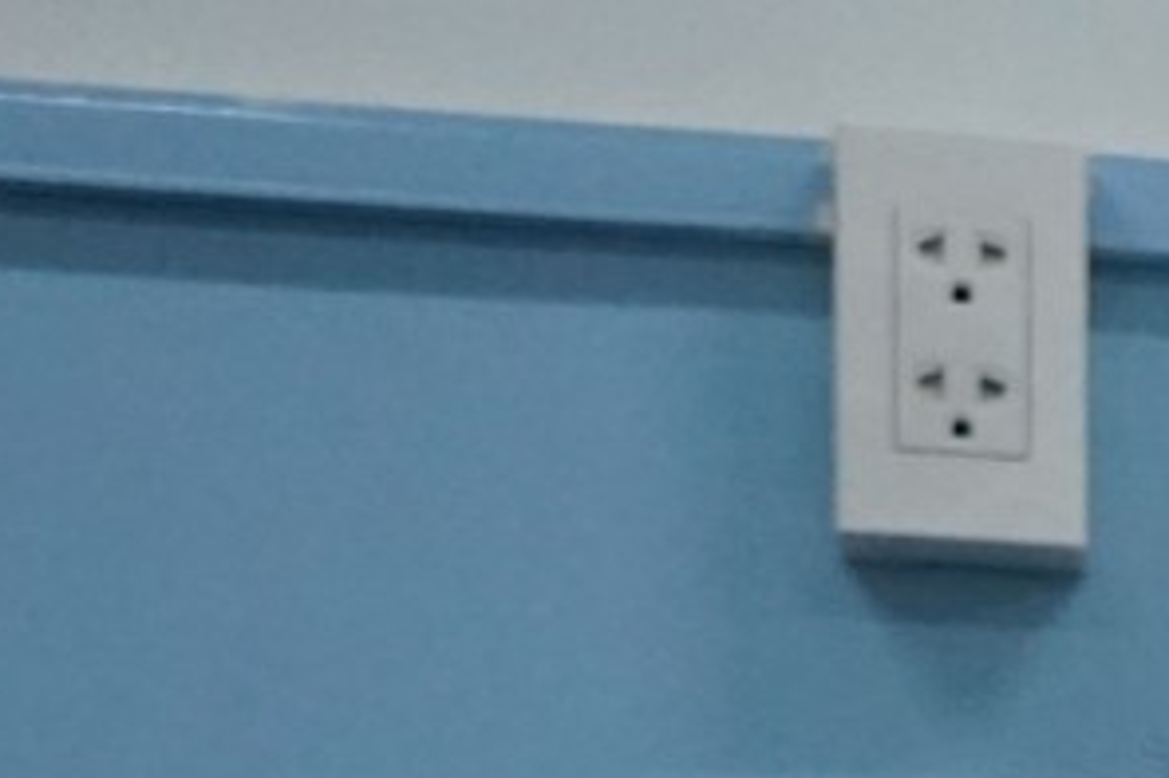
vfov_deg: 6.8
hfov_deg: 9.2
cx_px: 3199
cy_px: 2063
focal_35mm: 189
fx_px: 6134
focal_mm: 28
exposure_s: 1/125
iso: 3200
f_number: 5.6
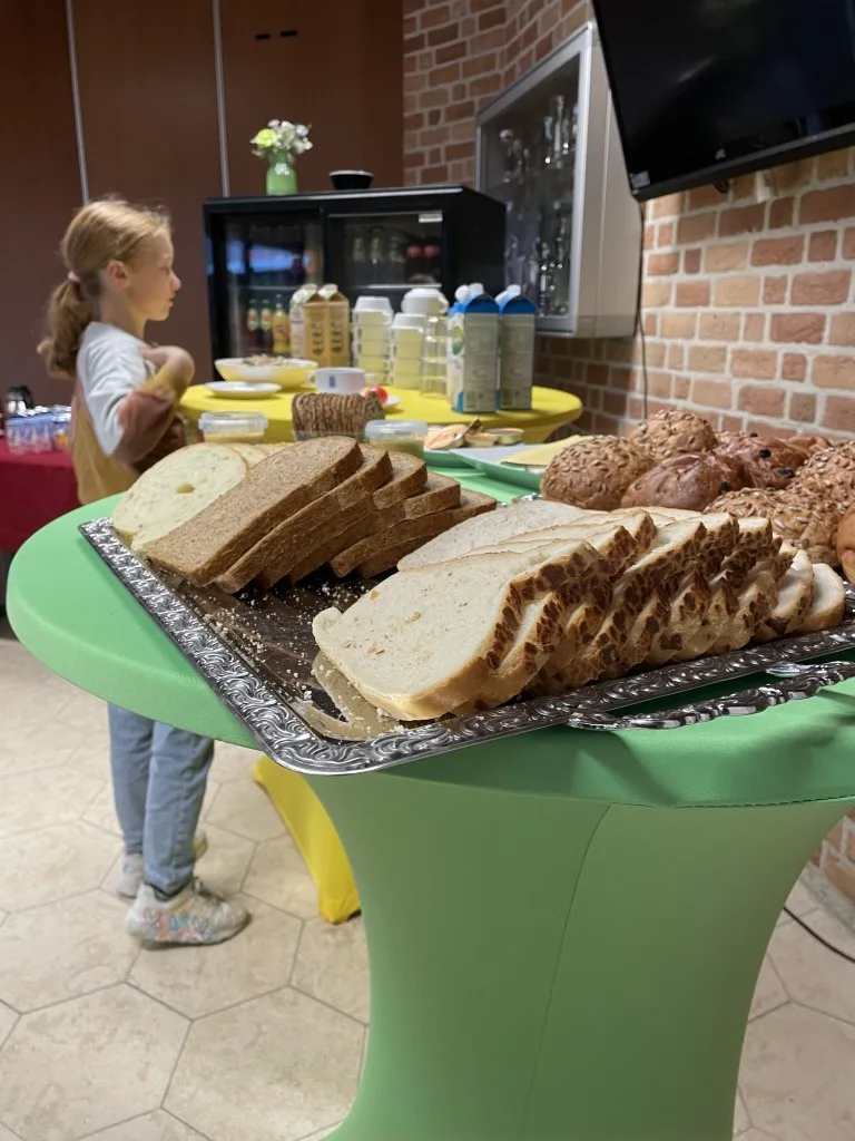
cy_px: 570
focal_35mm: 26
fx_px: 856
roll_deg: -1.0
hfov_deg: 53.1
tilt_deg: -16.0
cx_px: 428
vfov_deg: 67.3
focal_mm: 4.2
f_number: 1.6
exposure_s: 1/50
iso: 100
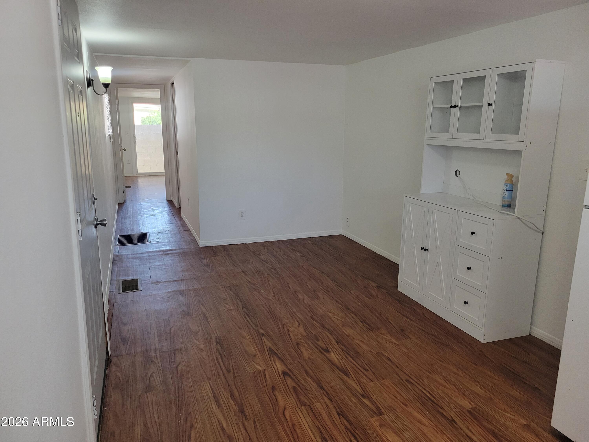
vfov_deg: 53.1
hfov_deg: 67.3
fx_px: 442
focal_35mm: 26
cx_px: 294
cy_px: 221
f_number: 1.8
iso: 320
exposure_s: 1/120
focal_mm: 5.4
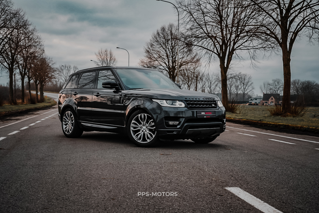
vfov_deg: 31.2
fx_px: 381
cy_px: 107
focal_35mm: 43
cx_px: 158
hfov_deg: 45.4
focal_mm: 42
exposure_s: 1/80
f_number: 5.6
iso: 100
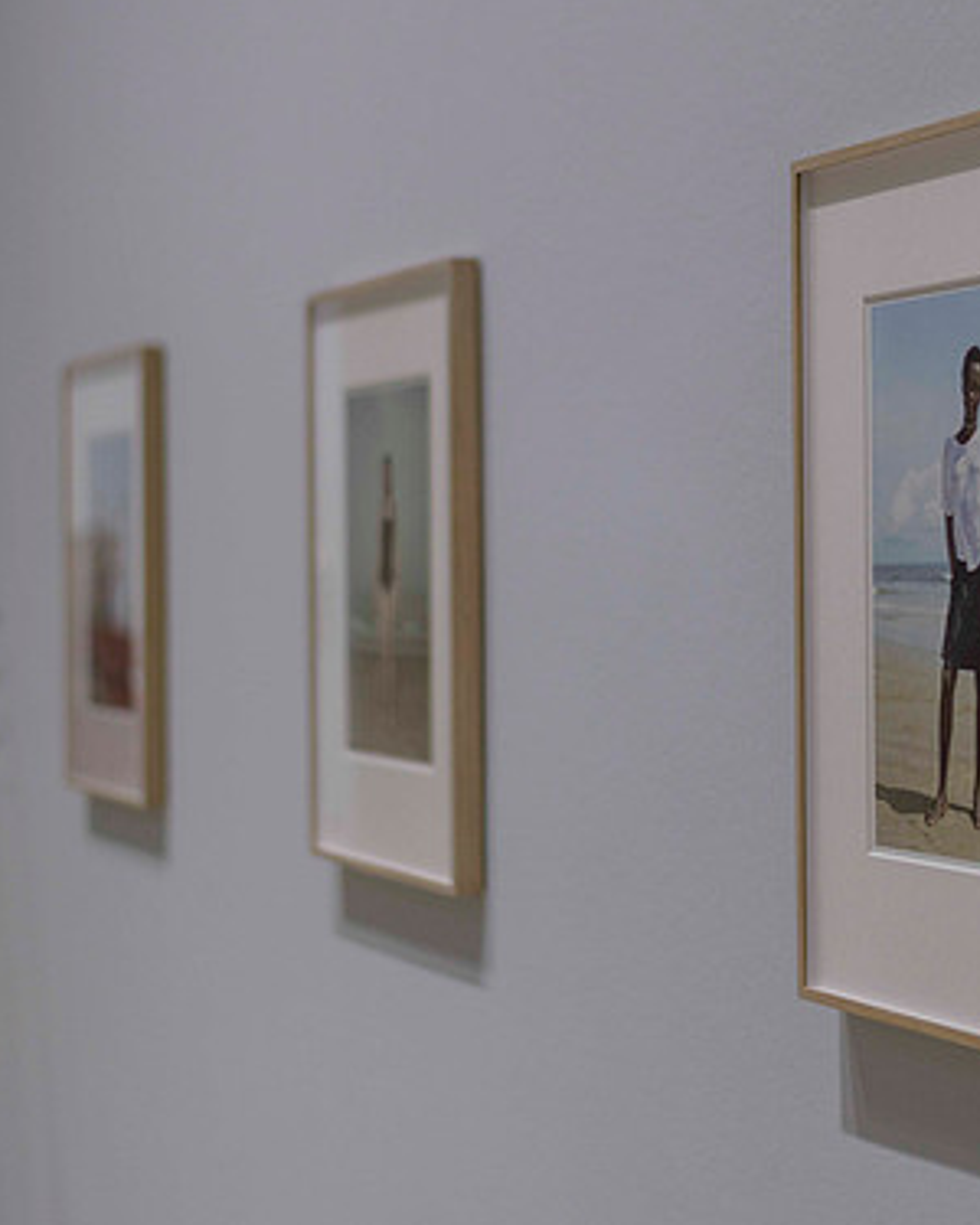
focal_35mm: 90
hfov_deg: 17.1
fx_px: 3263
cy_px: 487
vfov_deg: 21.2
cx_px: 615
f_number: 1.8
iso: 180
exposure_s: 1/100
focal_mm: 50
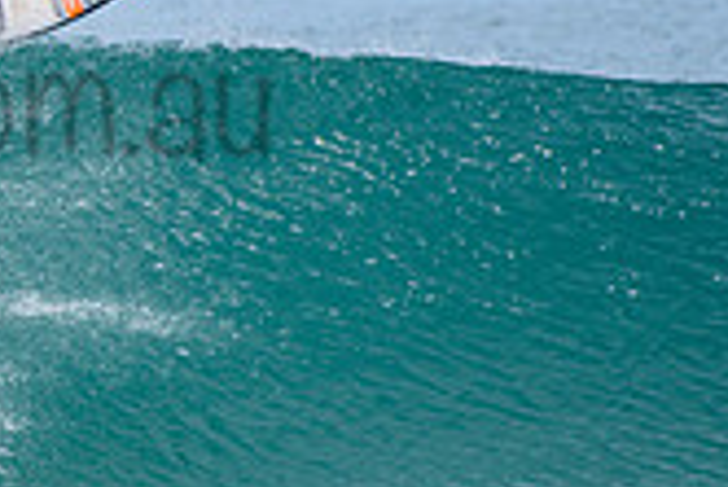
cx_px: -193
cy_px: 55
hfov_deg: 1.2
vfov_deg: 0.8
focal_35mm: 1748
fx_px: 35378
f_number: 5.6
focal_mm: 500
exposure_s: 1/2000
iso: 250
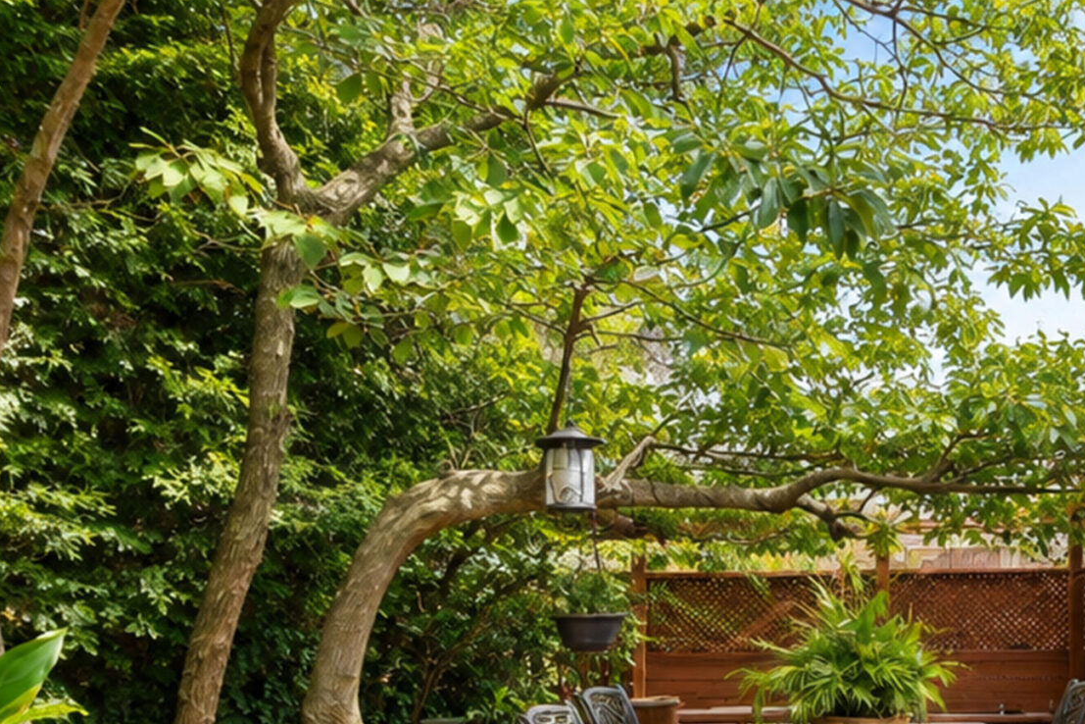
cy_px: 588
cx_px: 861
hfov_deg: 49.0
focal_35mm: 37
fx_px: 1115
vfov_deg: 34.7
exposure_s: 1/40
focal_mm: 16
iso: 64
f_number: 4.5
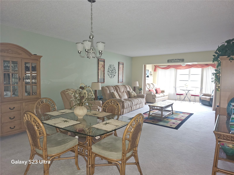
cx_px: 117
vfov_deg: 58.9
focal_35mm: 23
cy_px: 88
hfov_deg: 73.9
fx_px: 155
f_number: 1.7
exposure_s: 1/9.99
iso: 200
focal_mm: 6.3
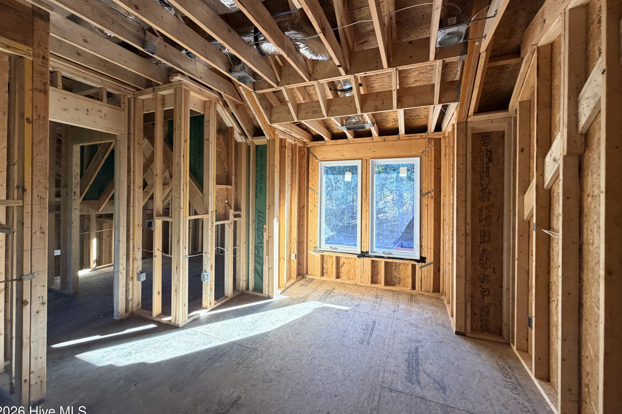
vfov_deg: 77.2
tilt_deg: +1.9
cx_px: 304
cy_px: 193
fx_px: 259
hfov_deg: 100.4
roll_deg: +1.7
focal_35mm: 15
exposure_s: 1/121
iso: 160
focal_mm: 2.22
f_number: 2.2
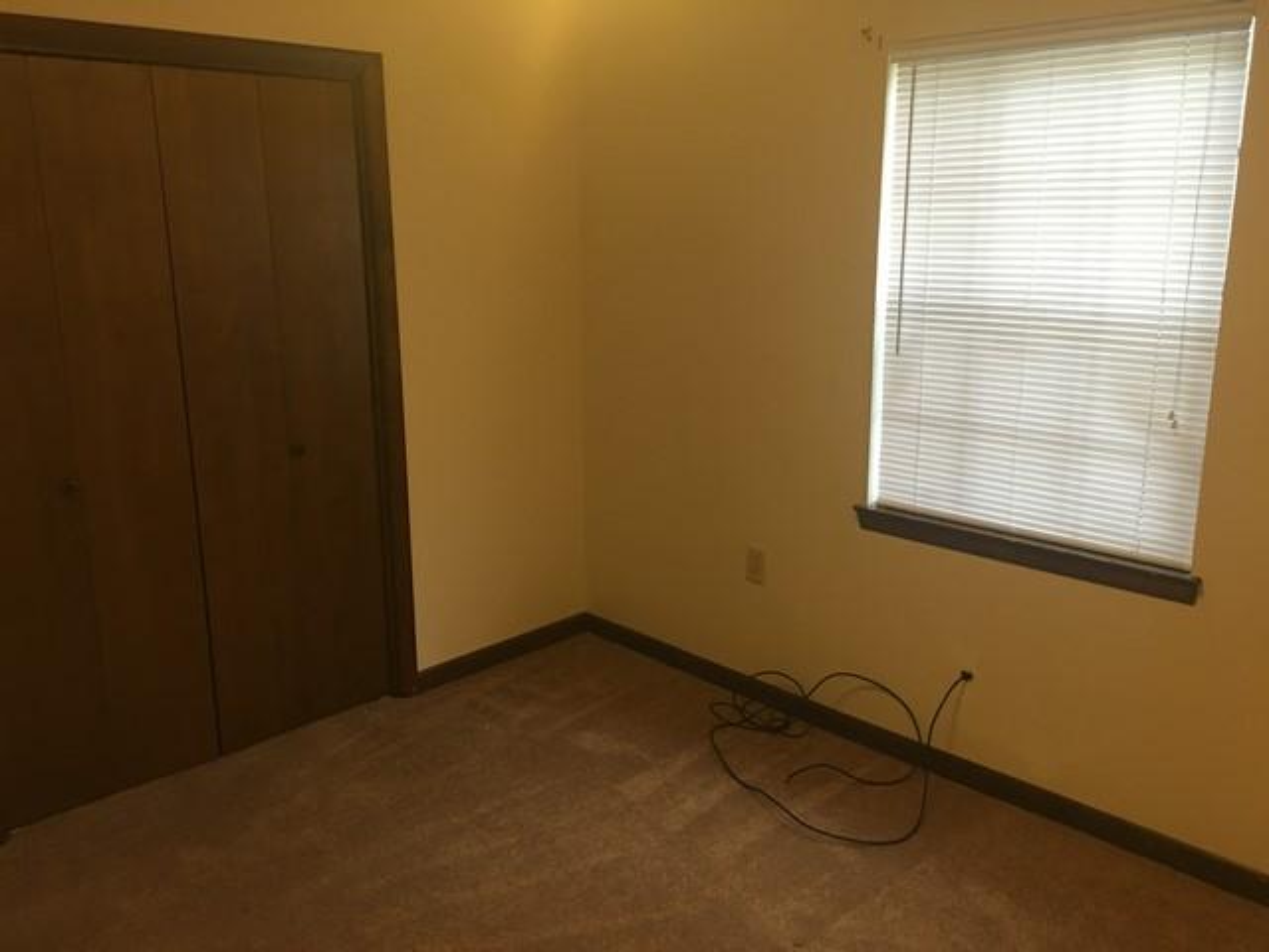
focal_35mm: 29
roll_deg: -0.2
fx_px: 1063
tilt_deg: -10.9
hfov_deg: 61.7
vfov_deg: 48.2
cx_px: 634
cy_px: 476
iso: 50
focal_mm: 4.15
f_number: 2.2
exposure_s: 1/15
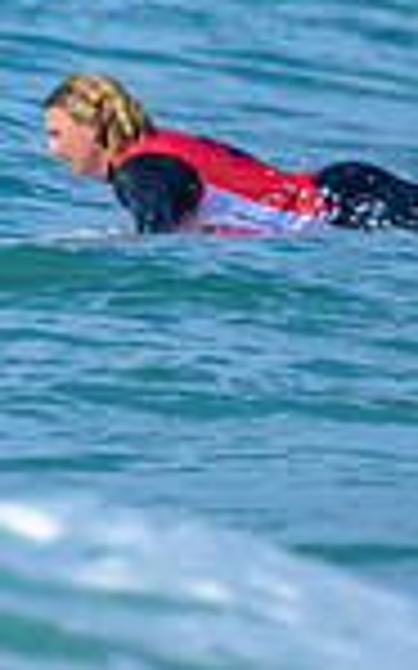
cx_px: -827
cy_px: -201
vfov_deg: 0.5
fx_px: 79400
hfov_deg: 0.3
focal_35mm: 4352
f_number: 6.3
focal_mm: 800
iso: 250
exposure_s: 1/2000
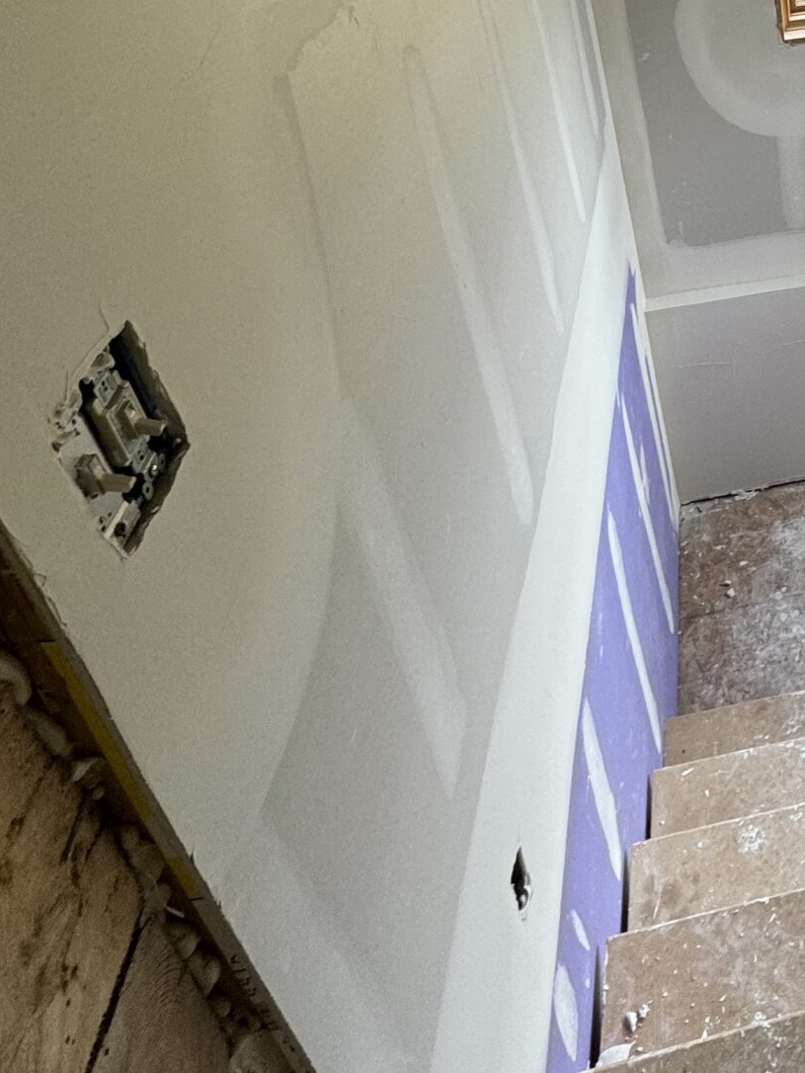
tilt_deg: -24.9
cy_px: 98
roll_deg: +4.1
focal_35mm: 33
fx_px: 1023
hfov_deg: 36.0
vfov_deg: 49.1
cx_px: 903
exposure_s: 1/99
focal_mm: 2.22
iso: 80
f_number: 2.2
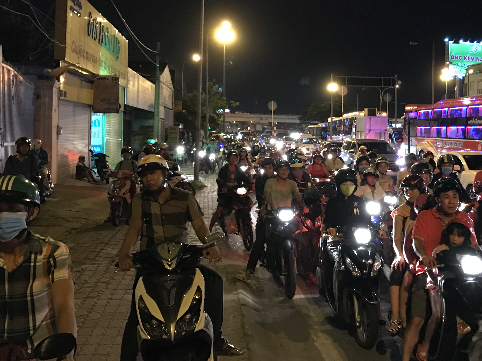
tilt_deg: -0.7
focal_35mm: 42
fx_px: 585
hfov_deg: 44.4
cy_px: 144
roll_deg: -0.4
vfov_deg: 34.2
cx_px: 301
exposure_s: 1/6
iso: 100
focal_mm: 3.99
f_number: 1.8
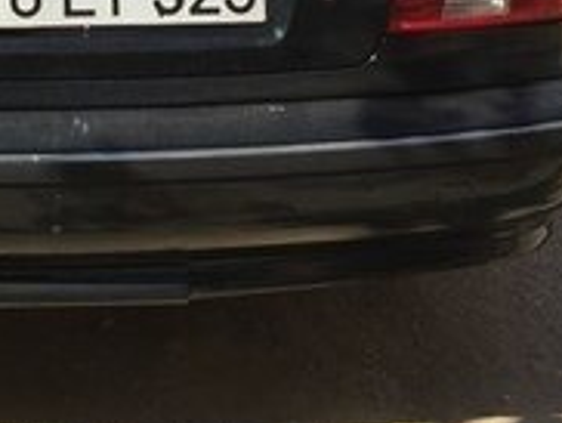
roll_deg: -2.1
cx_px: -28
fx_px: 1707
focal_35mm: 105
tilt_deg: -15.9
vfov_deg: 13.4
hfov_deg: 18.1
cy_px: -199
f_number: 2.2
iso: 32
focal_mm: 4.15
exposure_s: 1/1721
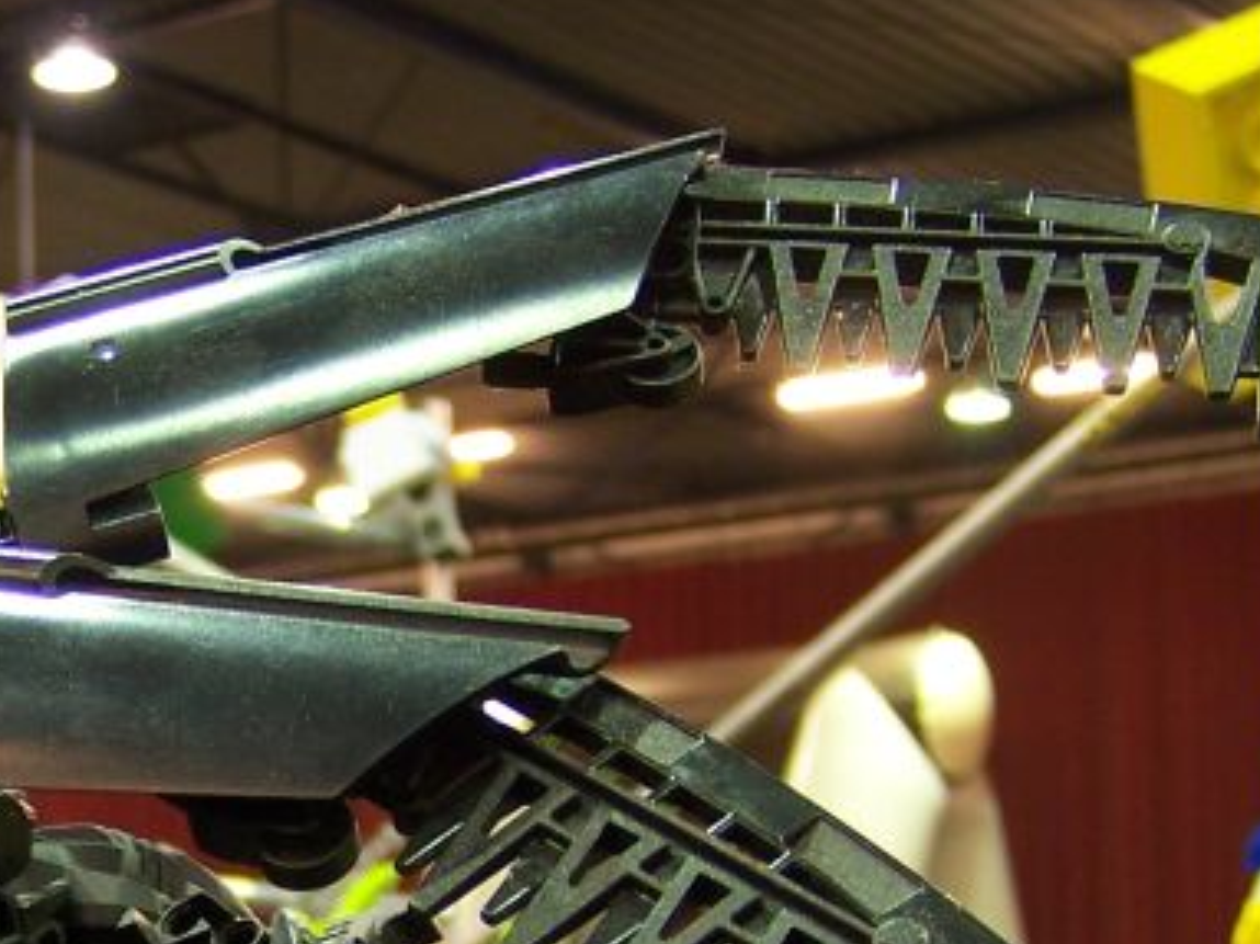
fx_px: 3894
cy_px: 1010
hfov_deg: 18.0
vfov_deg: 13.6
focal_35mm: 107
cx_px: 82
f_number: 2.8
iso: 80
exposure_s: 1/2
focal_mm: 6.7
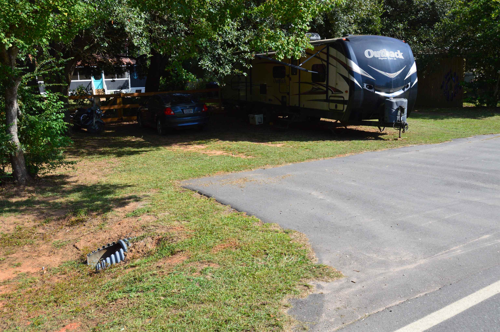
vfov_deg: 39.9
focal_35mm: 33
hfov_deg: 57.3
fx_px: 458
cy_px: 166
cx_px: 250
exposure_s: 1/320
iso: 400
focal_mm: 22
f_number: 10
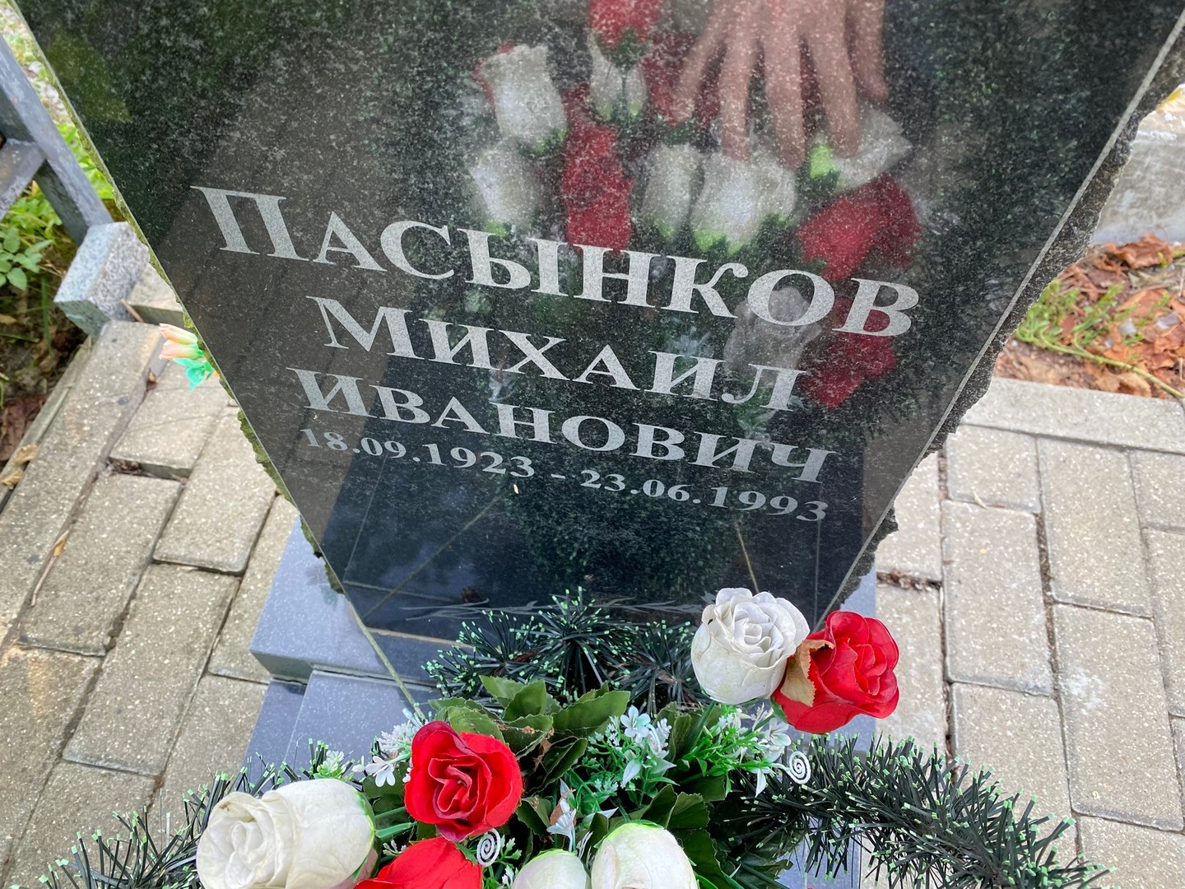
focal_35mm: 26
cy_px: 444
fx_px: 890
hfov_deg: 67.3
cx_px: 592
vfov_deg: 53.1
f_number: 1.8
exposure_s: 1/121
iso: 50
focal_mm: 4.25
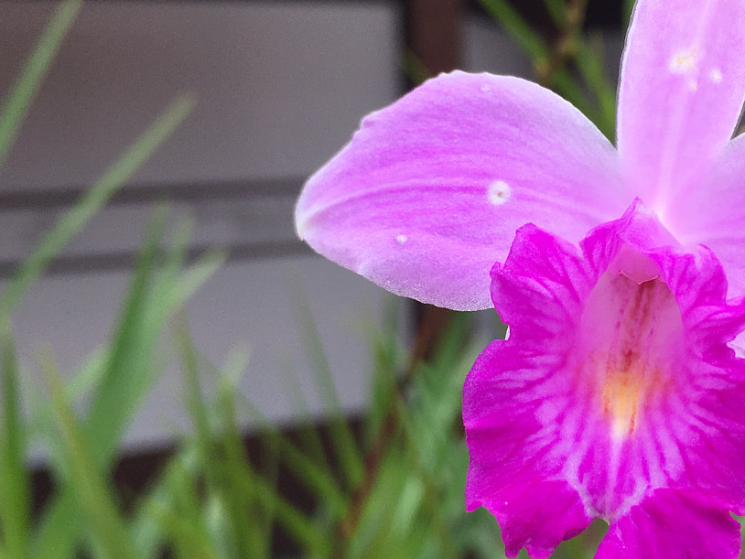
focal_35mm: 57
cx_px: 588
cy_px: 255
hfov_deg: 32.9
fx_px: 1227
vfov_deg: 25.7
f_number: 2.2
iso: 25
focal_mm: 4.15
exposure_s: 1/732
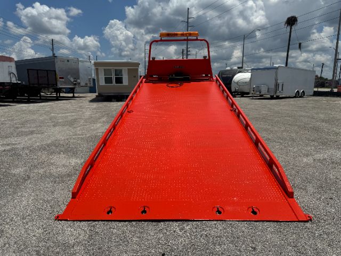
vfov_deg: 56.8
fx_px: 236
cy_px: 128
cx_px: 170
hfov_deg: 71.6
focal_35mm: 24
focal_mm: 6.76
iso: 80
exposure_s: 1/10417
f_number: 1.78
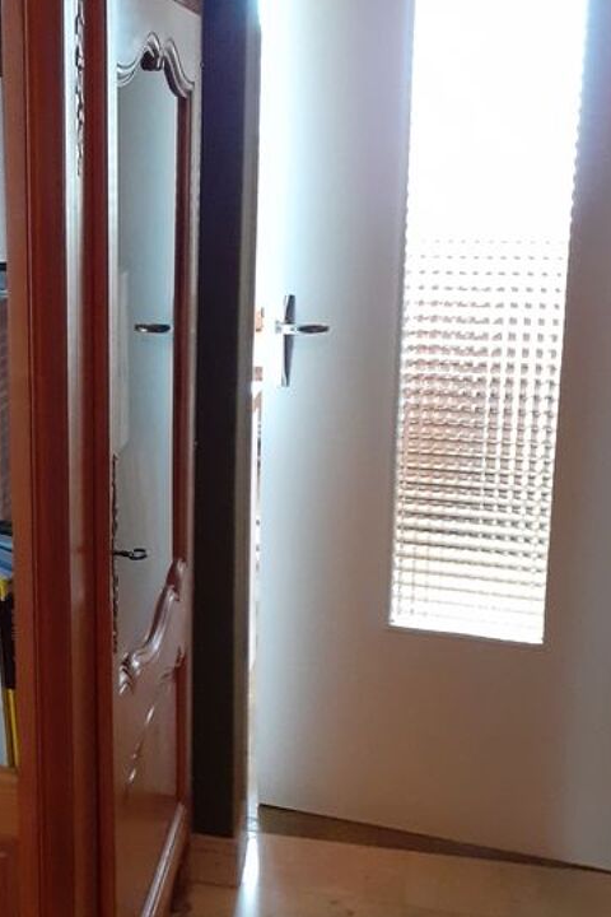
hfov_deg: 24.7
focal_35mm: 52
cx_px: -4
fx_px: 1324
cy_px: 472
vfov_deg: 38.2
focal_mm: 3.6
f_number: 1.9
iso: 400
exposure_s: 1/25
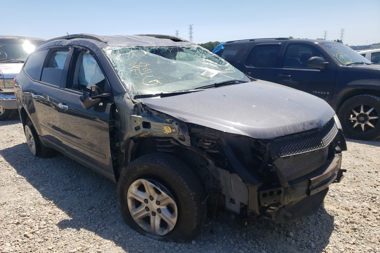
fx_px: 296
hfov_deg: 65.5
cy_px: 139
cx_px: 183
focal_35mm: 28
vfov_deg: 46.3
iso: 50
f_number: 1.5
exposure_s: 1/2500
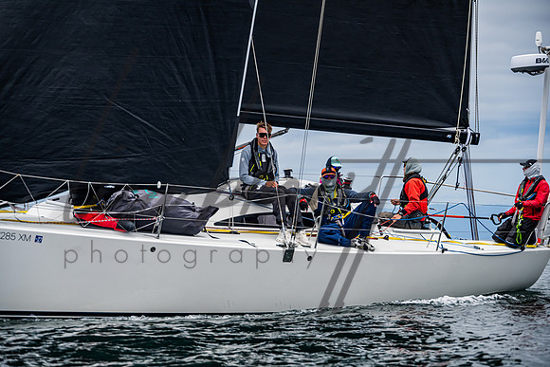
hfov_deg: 13.7
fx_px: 2292
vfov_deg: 9.2
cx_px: 275
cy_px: 184
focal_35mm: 150
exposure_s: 1/2500
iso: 640
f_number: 7.1
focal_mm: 150
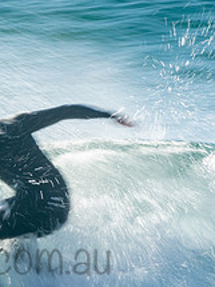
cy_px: 244
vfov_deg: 1.3
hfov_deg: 1.0
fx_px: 12890
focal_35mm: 1555
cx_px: -31
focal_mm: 400
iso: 100
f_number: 22
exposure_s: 1/30
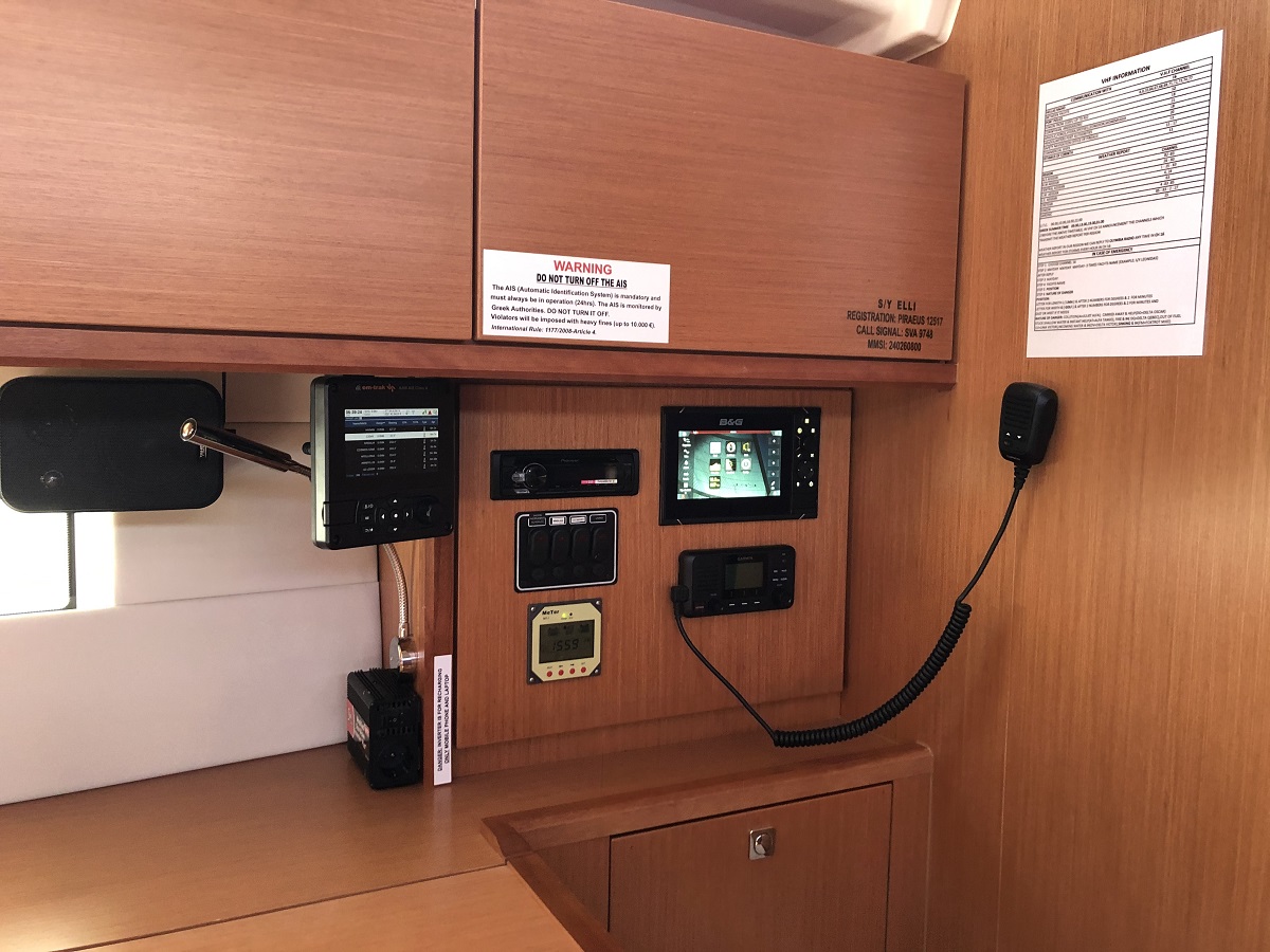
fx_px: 1027
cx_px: 635
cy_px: 476
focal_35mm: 28
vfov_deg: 49.7
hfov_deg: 63.4
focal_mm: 4
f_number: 1.8
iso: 50
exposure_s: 1/15
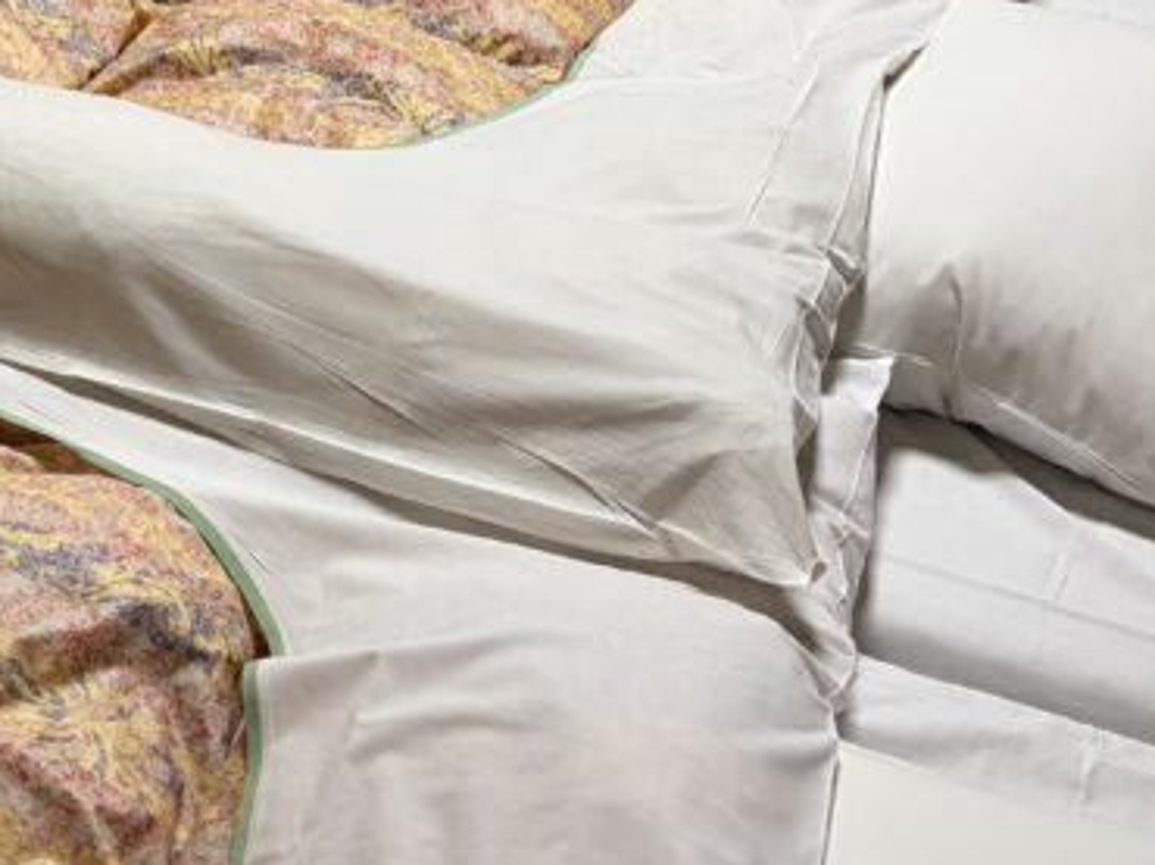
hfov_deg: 25.4
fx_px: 2401
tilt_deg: -25.5
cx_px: -56
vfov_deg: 19.6
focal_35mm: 72
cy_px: -75
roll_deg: +0.3
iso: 125
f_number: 1.6
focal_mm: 5.96
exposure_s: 1/89
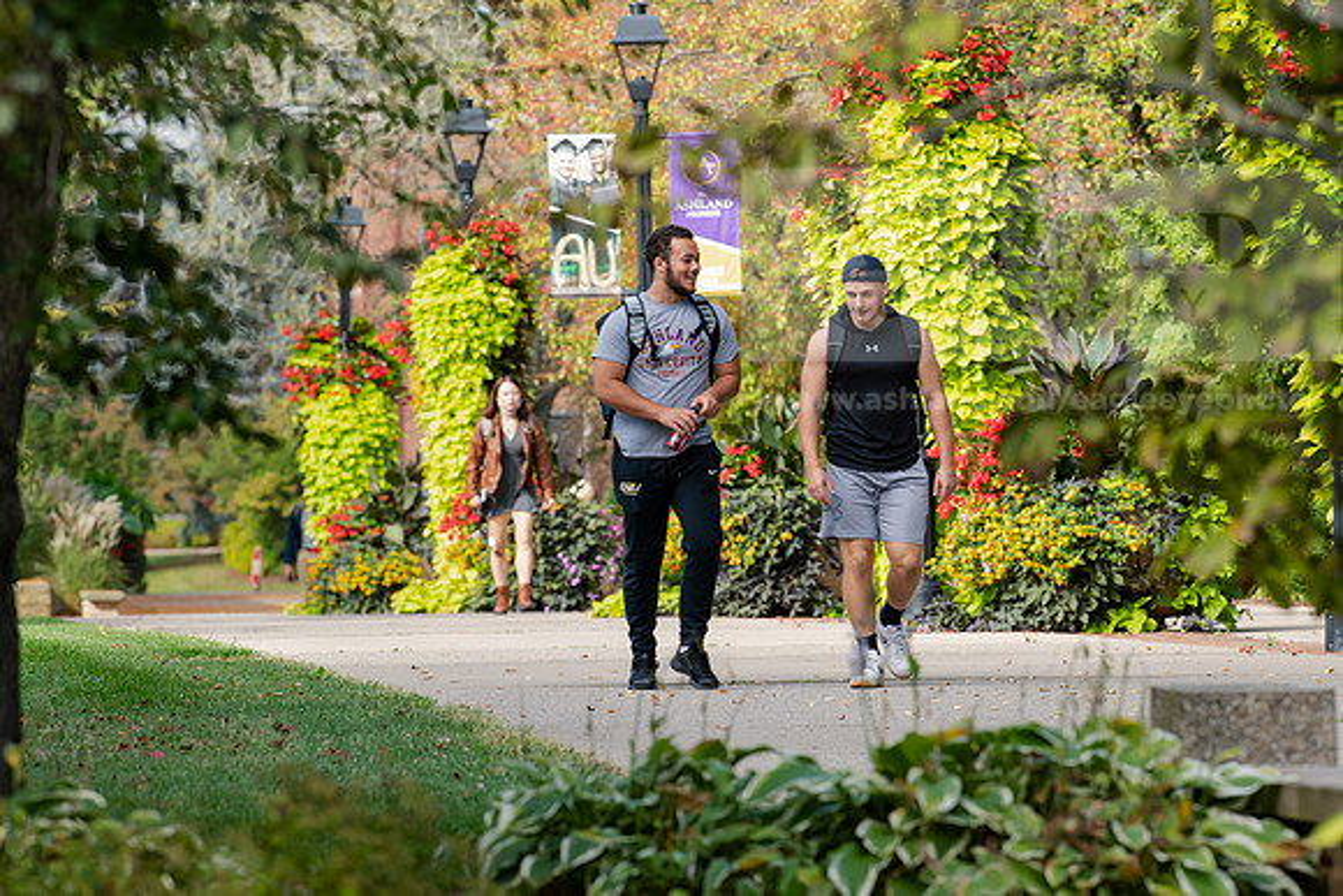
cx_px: 672
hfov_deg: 6.9
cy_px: 448
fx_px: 11194
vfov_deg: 4.6
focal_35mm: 300
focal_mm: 300
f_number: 9
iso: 500
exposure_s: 1/320
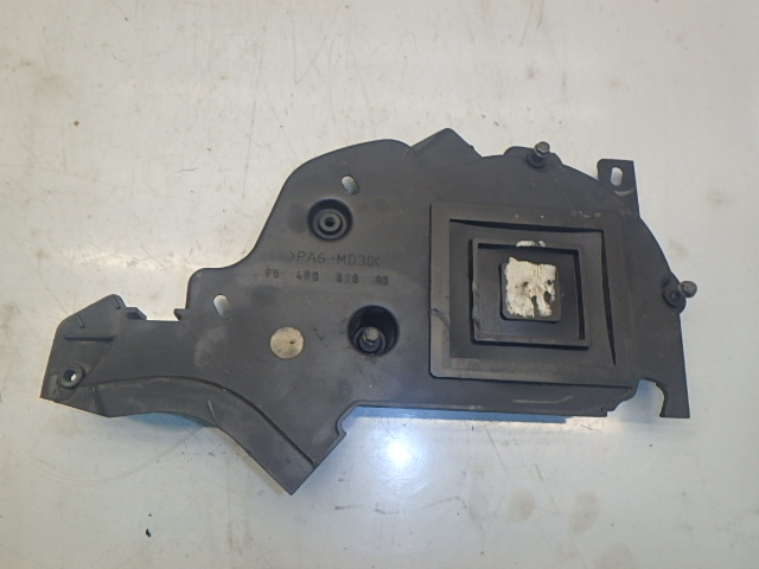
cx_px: 380
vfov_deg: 48.2
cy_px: 284
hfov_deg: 61.7
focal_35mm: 29
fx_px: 636
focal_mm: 5.2
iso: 200
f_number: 4.6
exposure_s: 1/40
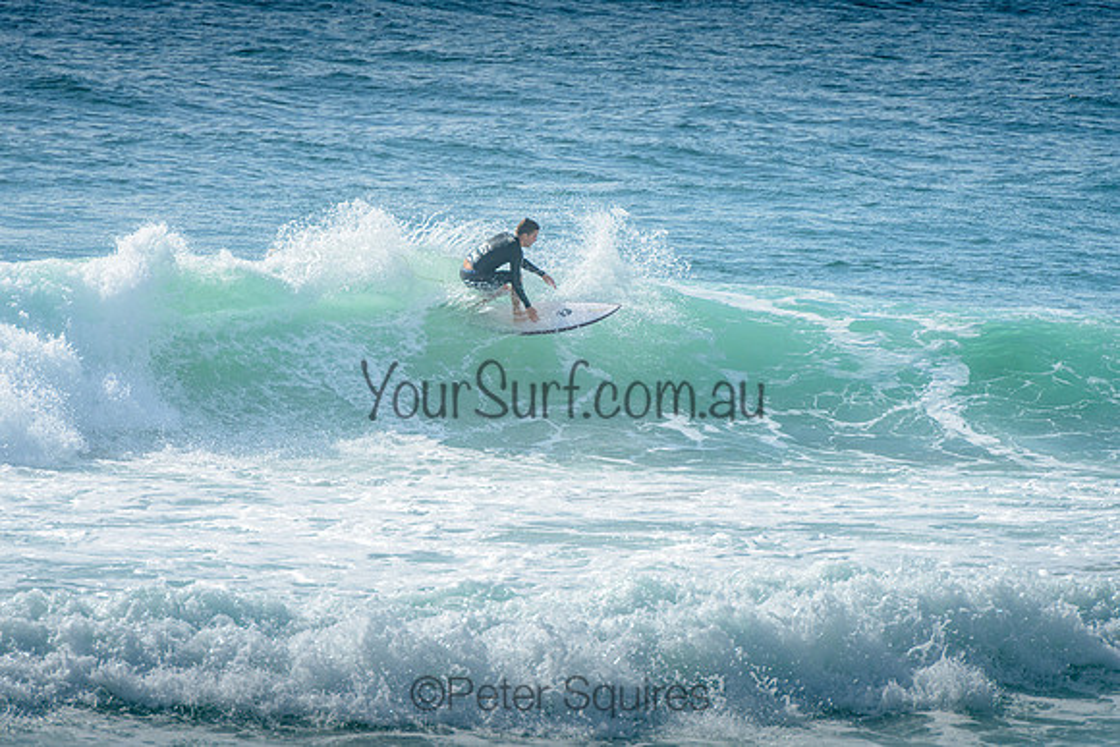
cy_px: 349
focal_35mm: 490
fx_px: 15261
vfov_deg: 2.8
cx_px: 550
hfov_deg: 4.2
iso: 200
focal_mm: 400
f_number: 9
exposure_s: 1/1600
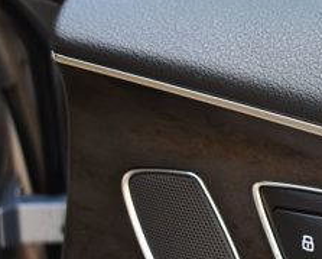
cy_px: 247
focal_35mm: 121
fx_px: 1155
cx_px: 409
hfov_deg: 15.2
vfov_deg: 12.6
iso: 720
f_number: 4.2
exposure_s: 1/250
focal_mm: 30
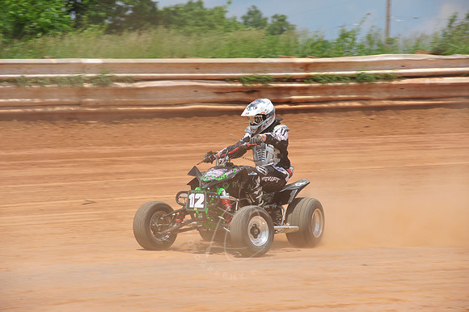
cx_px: 234
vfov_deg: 6.9
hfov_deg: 10.3
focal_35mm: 200
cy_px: 156
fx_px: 2604
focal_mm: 200
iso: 200
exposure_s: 1/400
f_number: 10
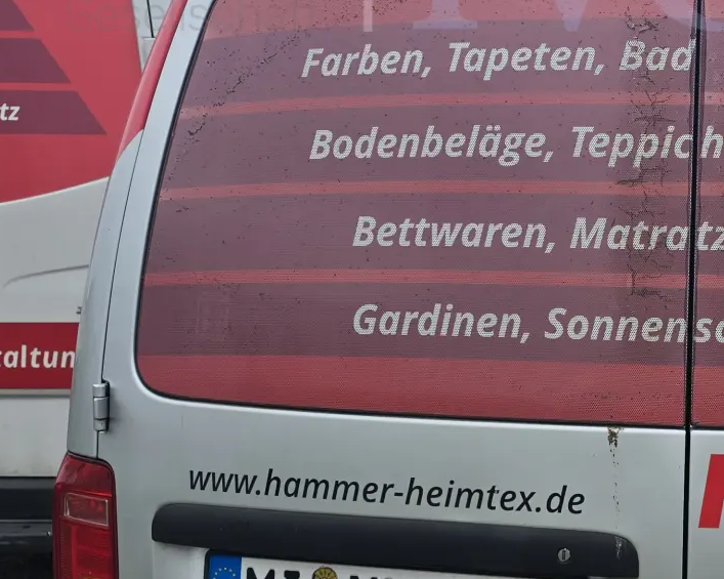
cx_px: 643
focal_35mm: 61
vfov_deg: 24.5
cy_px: 469
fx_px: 1307
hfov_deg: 29.8
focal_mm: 6.3
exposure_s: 1/180
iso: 16
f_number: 1.7
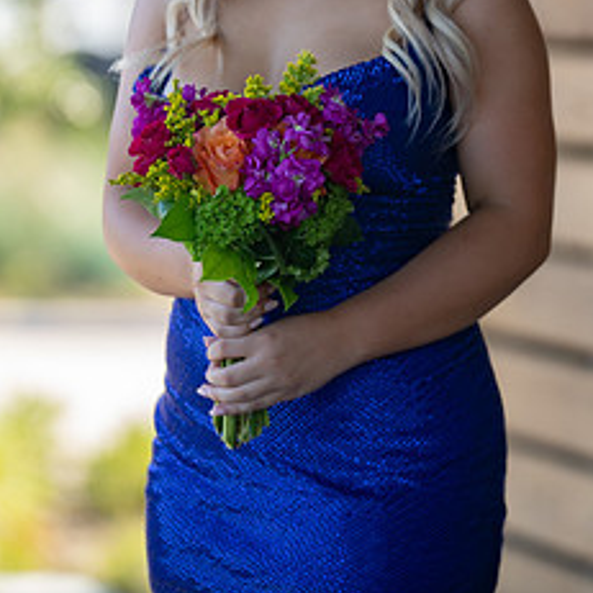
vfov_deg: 4.5
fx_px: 7539
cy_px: 114
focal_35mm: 389
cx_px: 352
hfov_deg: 4.5
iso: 160
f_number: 2.8
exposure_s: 1/320
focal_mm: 178
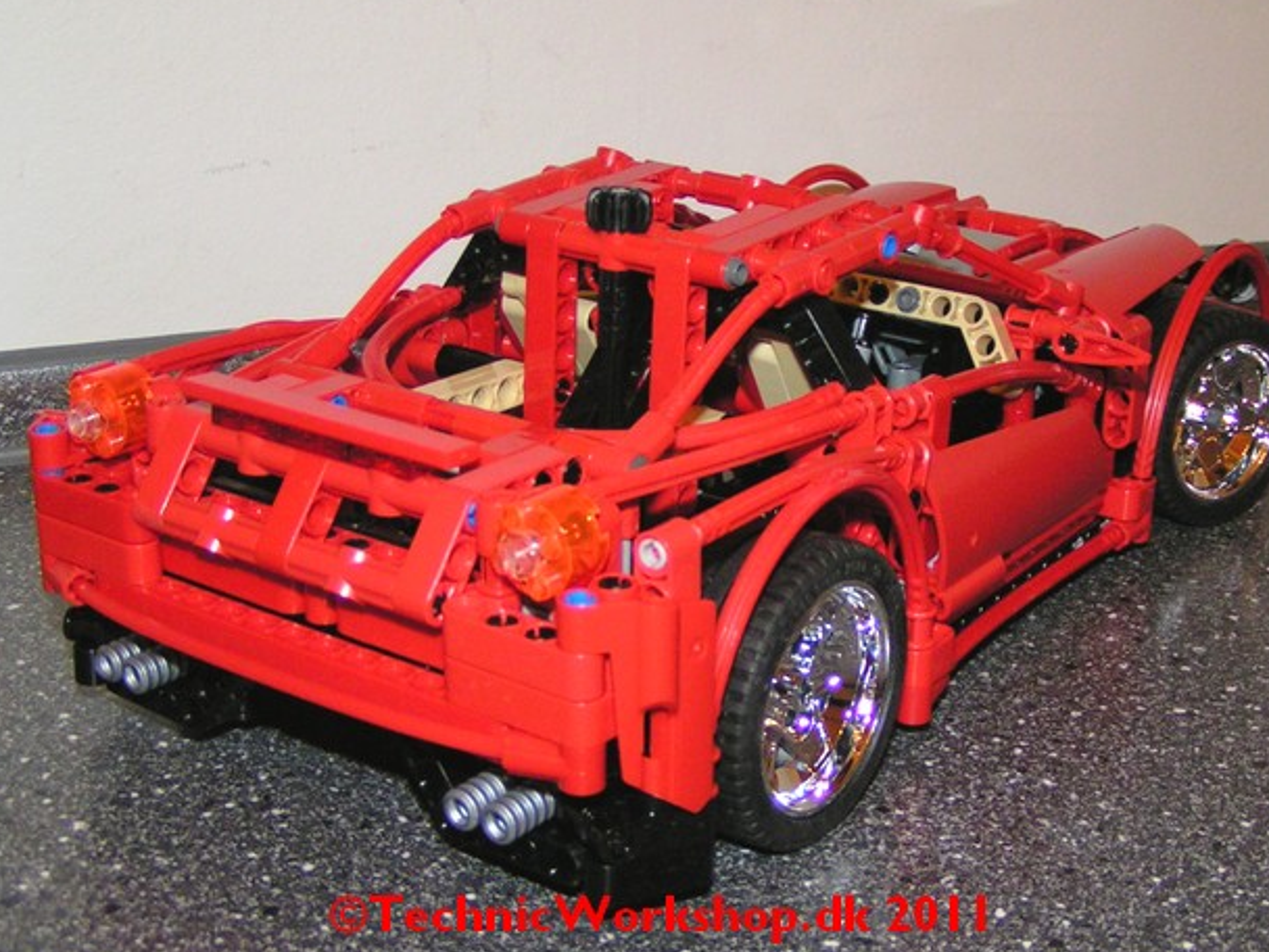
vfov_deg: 36.0
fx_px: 1466
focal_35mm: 40
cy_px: 472
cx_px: 657
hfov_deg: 46.8
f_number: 2.8
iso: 200
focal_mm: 5.8
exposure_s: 1/40
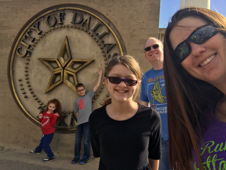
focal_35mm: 32
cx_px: 113
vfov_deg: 44.2
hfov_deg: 56.8
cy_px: 85
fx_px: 209
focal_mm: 2.87
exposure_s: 1/515
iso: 25
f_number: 2.2
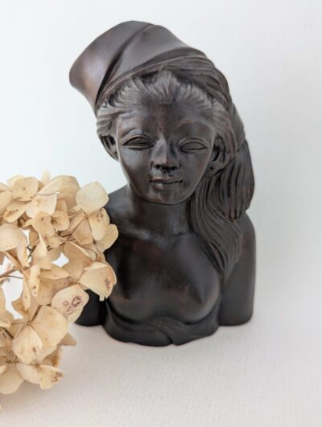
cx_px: 161
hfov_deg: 57.0
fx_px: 297
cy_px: 214
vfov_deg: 71.5
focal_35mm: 24
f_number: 1.85
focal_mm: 6.81
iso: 55
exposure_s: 1/30.3
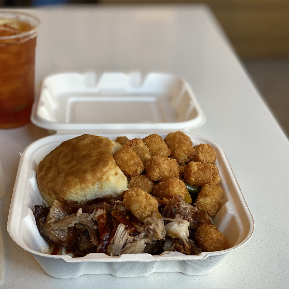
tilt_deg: -29.7
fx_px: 586
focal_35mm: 62
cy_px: 145
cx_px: 124
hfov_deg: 27.7
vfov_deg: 27.7
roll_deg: -1.2
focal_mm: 6
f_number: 2
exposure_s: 1/120
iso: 125
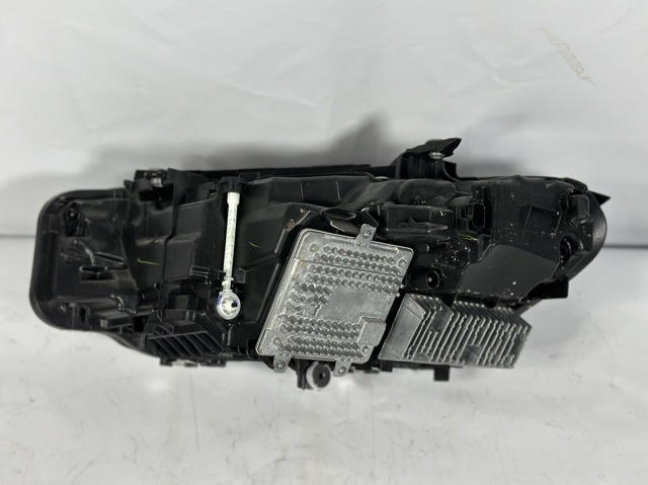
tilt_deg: -46.8
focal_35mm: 48
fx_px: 898
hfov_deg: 39.7
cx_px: 324
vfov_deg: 30.2
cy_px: 242
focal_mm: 6.86
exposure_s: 1/100
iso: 100
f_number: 1.78
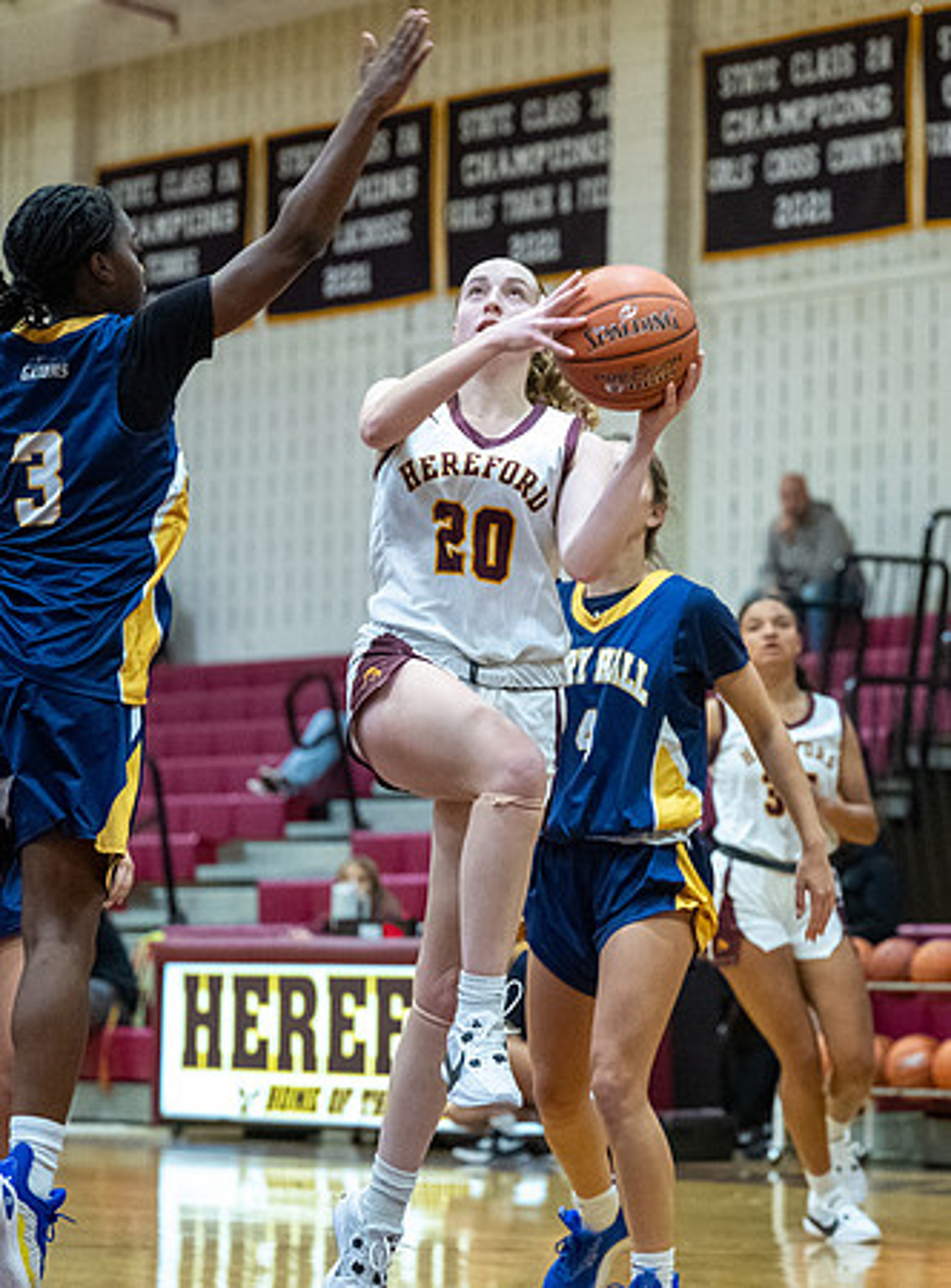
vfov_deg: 13.7
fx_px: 5346
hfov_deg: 10.2
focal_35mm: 144
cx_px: 579
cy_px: 469
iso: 5600
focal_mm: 78
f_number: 2.8
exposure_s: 1/800
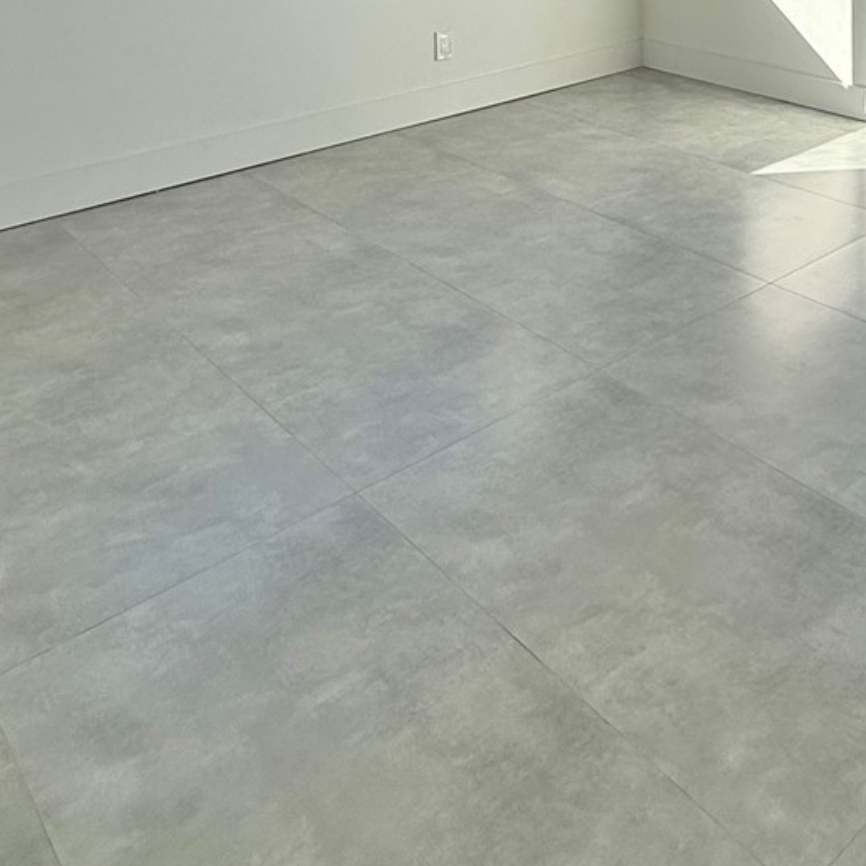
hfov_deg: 39.9
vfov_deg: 37.3
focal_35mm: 38
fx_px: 1076
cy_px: -70
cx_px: 814
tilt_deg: -7.0
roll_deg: +0.5
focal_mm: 2.22
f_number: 2.2
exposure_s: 1/888
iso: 64
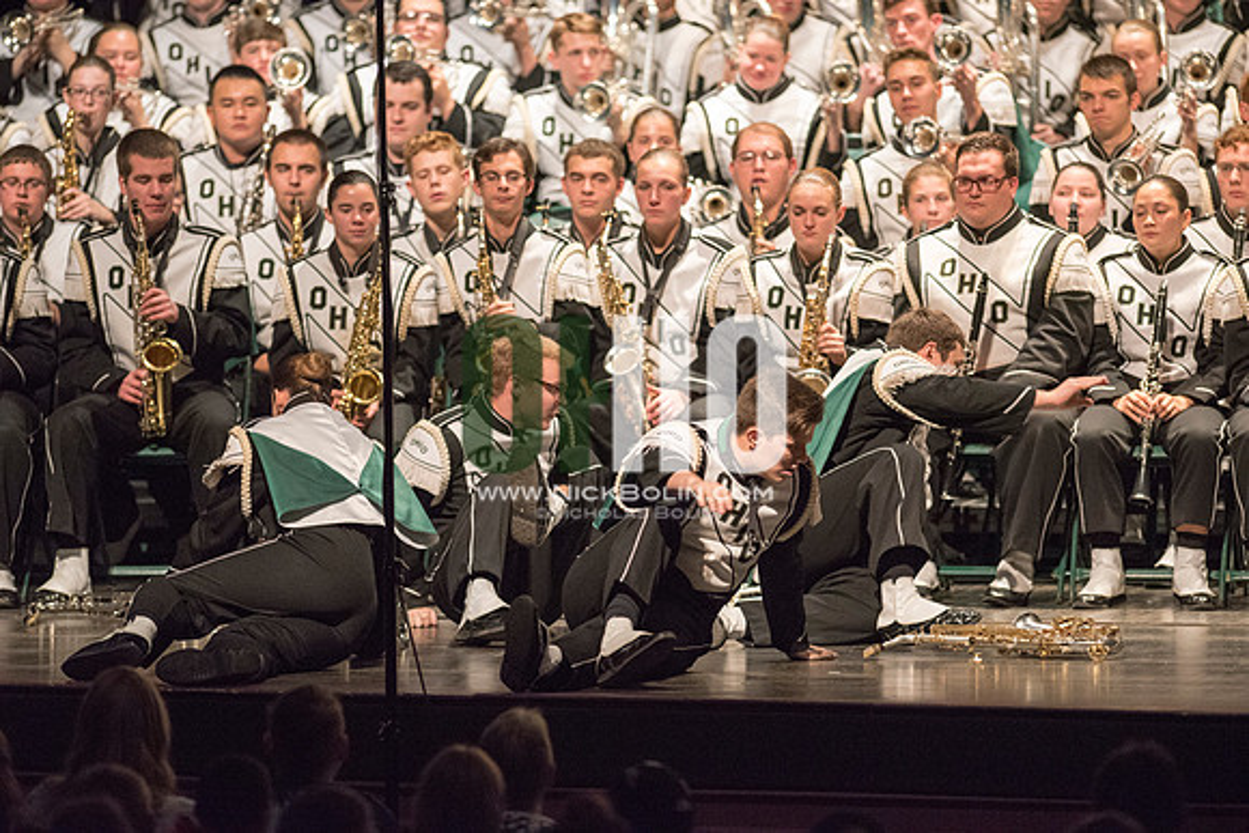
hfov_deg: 6.9
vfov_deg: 4.6
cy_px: 416
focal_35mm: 300
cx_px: 624
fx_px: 10410
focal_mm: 300
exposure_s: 1/500
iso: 4000
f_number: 2.8
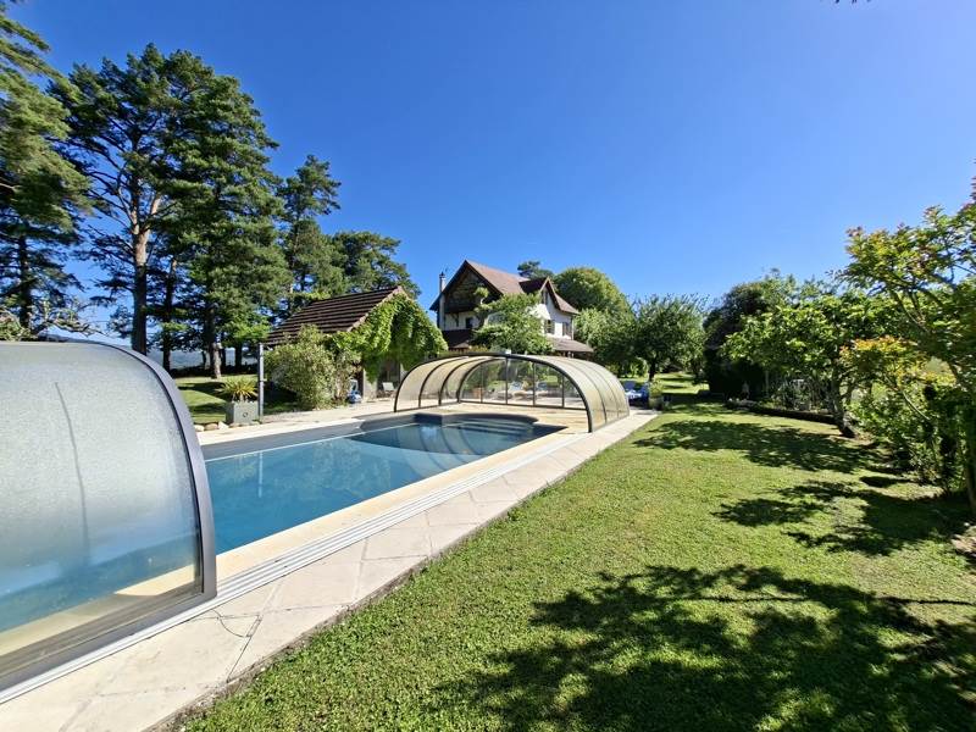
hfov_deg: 106.2
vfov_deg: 89.9
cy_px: 366
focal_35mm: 13
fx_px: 367
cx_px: 488
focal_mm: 1.74
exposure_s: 1/1221
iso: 40
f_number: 2.2
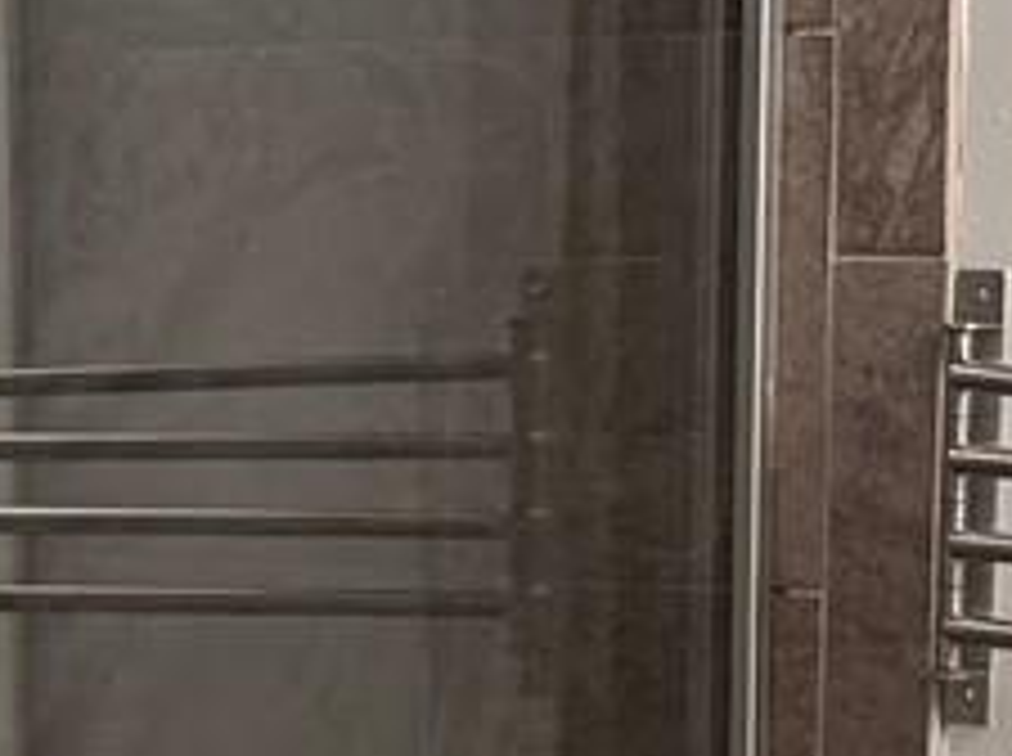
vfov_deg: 8.5
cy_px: 1152
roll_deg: +0.5
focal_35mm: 171
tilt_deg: -10.3
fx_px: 4991
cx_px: 301
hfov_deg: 11.6
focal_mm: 6.76
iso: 160
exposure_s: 1/60
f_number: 1.78
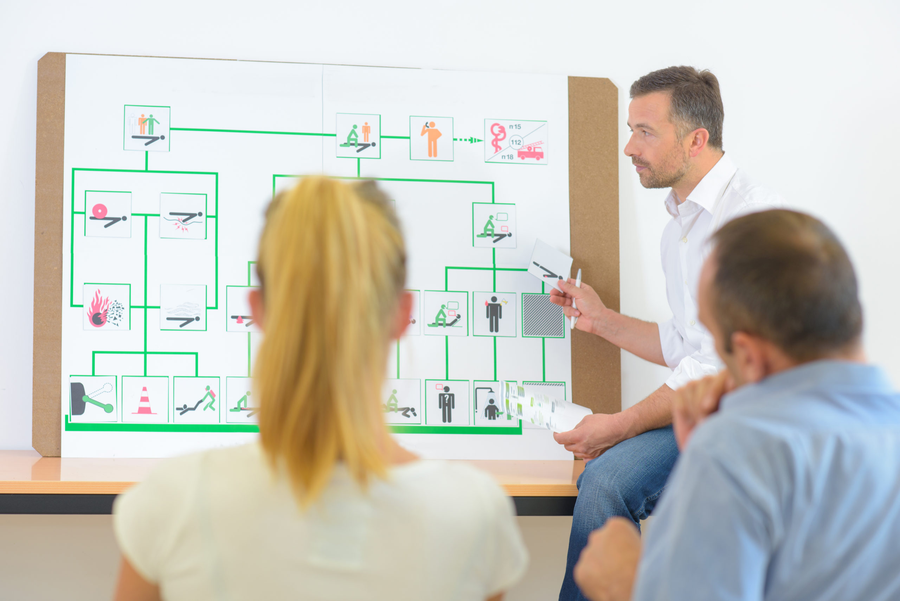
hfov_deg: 23.9
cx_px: 450
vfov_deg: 16.1
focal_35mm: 85
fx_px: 2126
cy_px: 300
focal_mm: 85
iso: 200
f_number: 3.5
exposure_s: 1/80
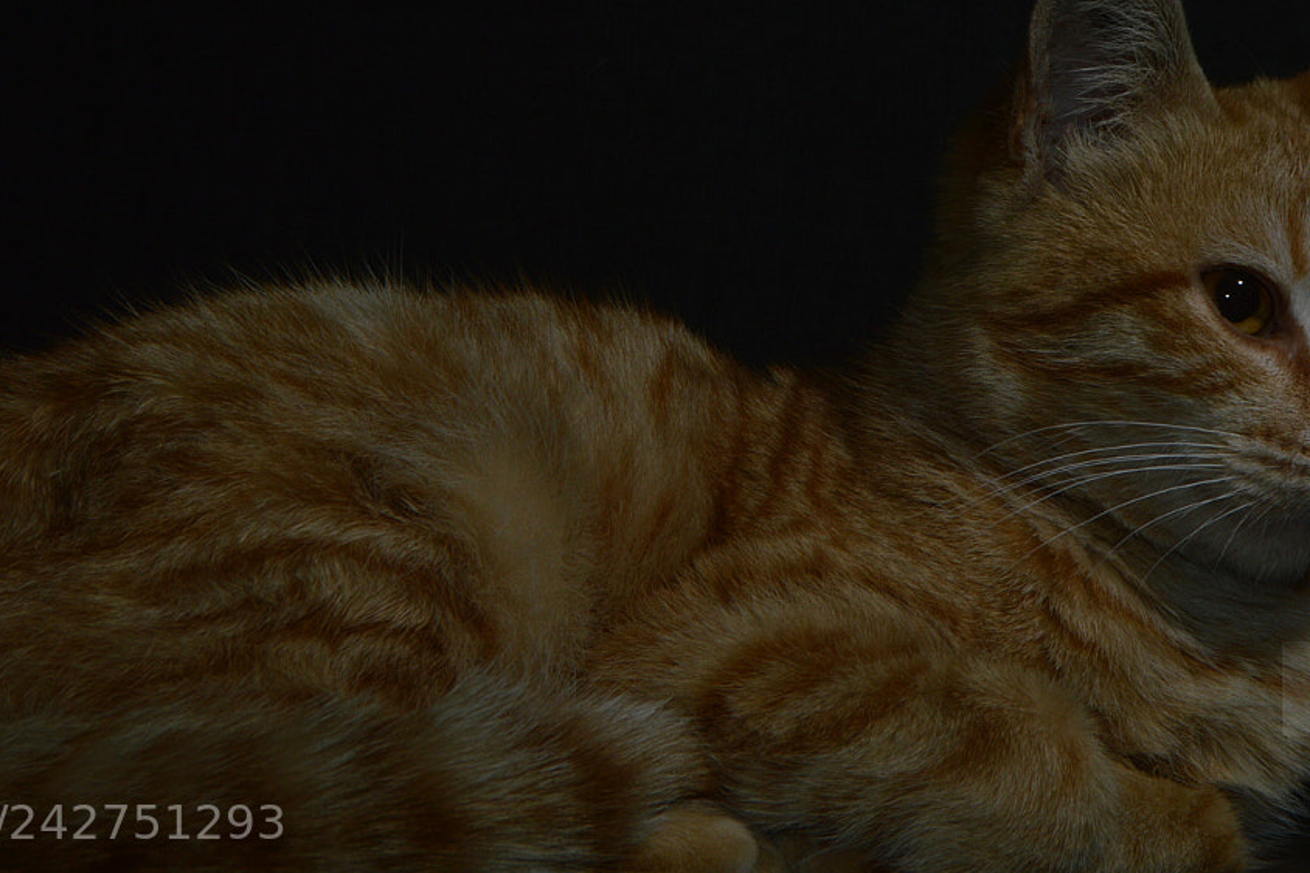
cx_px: 714
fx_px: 3928
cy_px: 118
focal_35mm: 108
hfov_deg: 18.9
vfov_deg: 12.6
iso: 100
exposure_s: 1/200
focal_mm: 38
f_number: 11
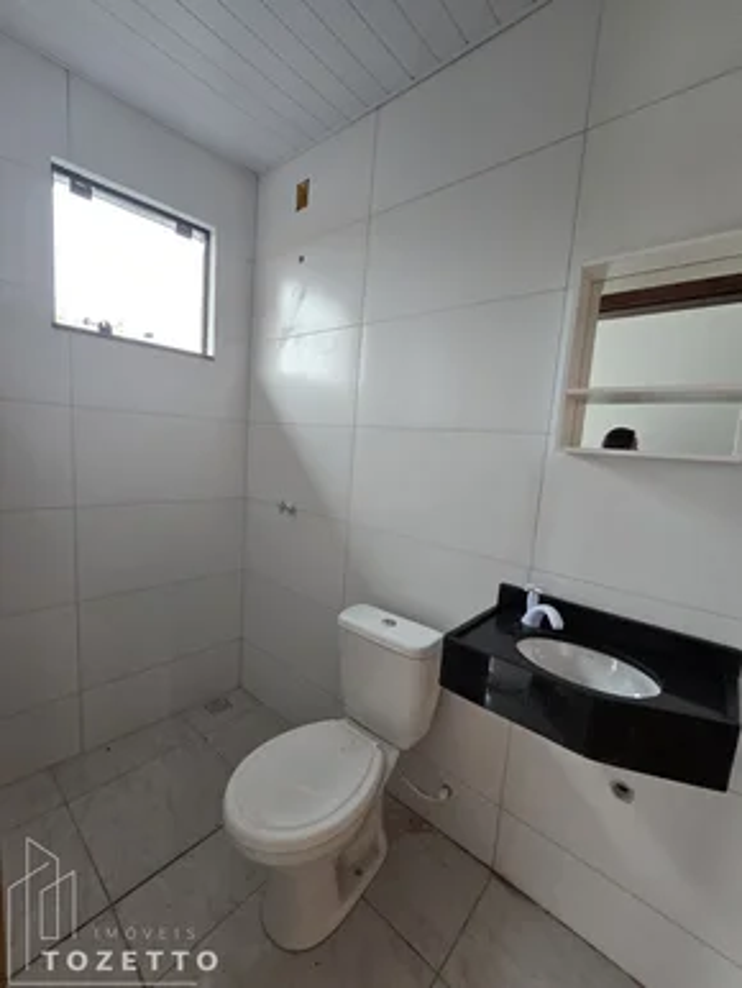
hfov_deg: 90.0
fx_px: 371
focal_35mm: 13
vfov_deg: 106.1
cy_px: 494
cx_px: 371
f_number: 2.2
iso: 80
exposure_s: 1/60
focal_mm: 2.2
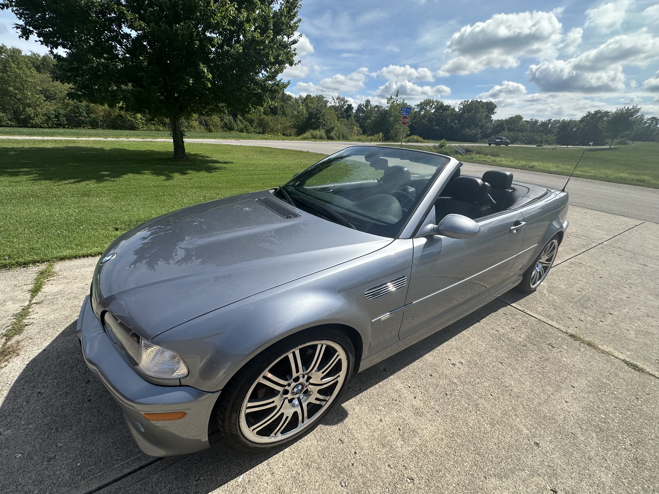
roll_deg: -3.0
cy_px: 247
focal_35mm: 14
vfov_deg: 85.7
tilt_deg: -23.3
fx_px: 267
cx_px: 330
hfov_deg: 102.1
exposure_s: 1/1949
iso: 40
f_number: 2.2
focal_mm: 2.22
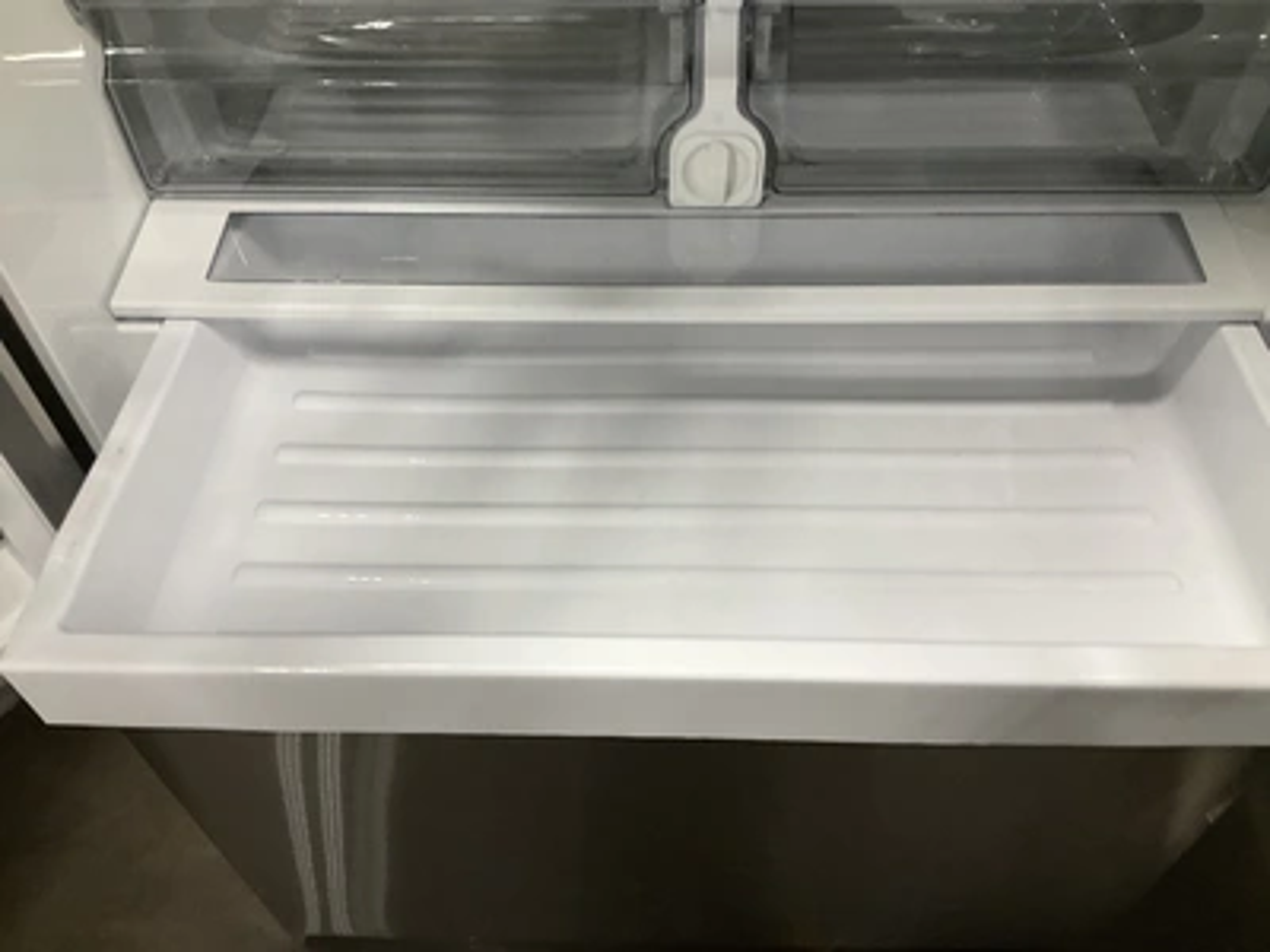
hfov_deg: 61.7
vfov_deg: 48.2
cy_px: 476
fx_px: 1064
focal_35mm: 29
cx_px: 635
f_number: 1.8
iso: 160
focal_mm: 3
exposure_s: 1/60
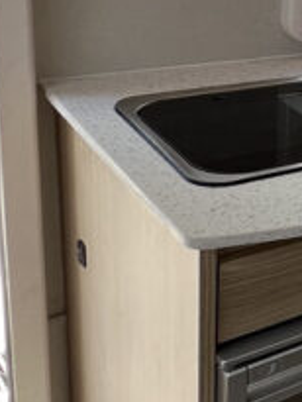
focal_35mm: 65
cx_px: 679
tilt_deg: -15.4
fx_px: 755
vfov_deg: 28.9
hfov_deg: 15.4
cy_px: 57
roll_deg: -8.9
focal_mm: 1.57
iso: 40
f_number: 1.8
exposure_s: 1/99
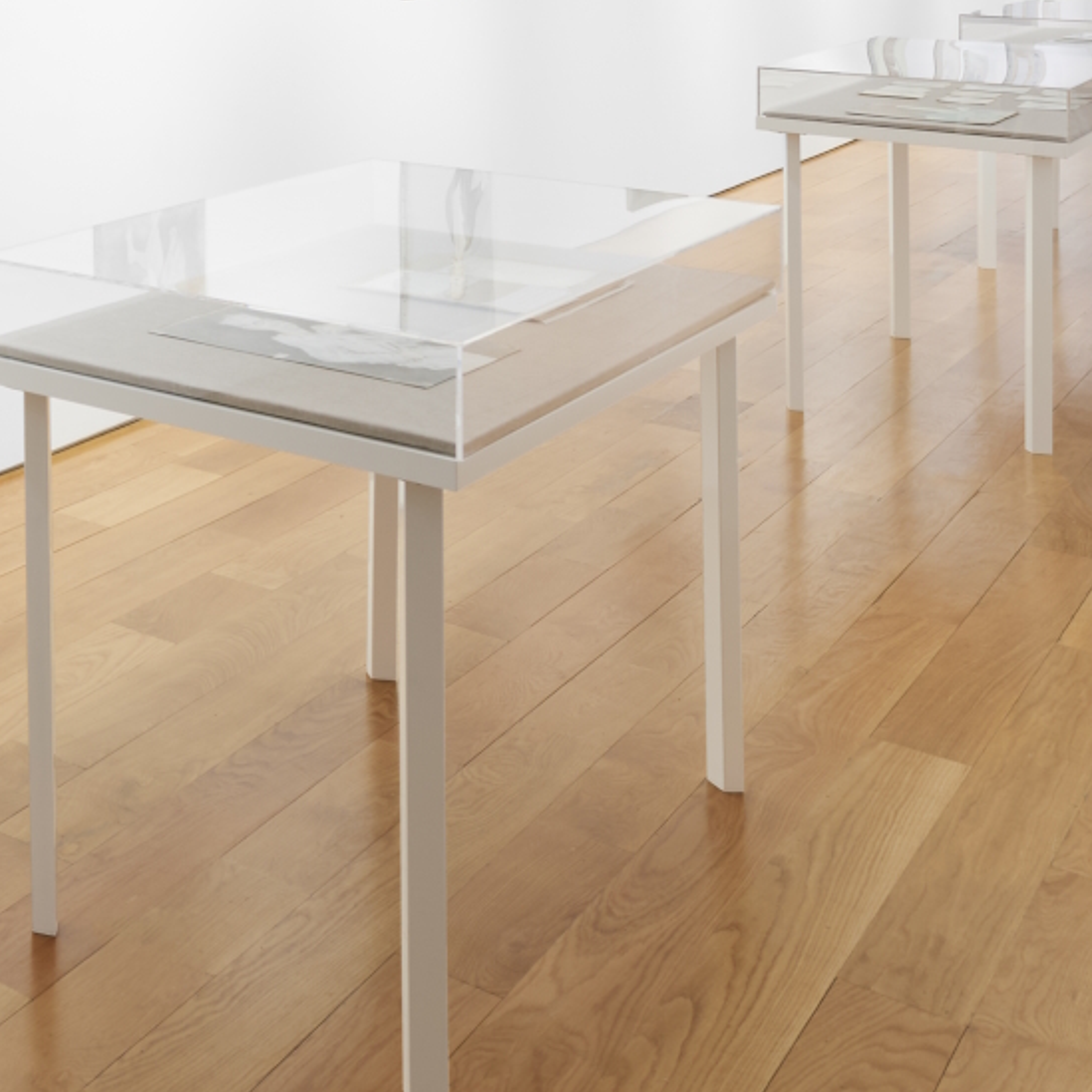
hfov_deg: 25.9
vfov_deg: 29.5
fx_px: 1856
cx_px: -471
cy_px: -119
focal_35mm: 52
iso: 100
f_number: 11
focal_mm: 14
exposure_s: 1/3
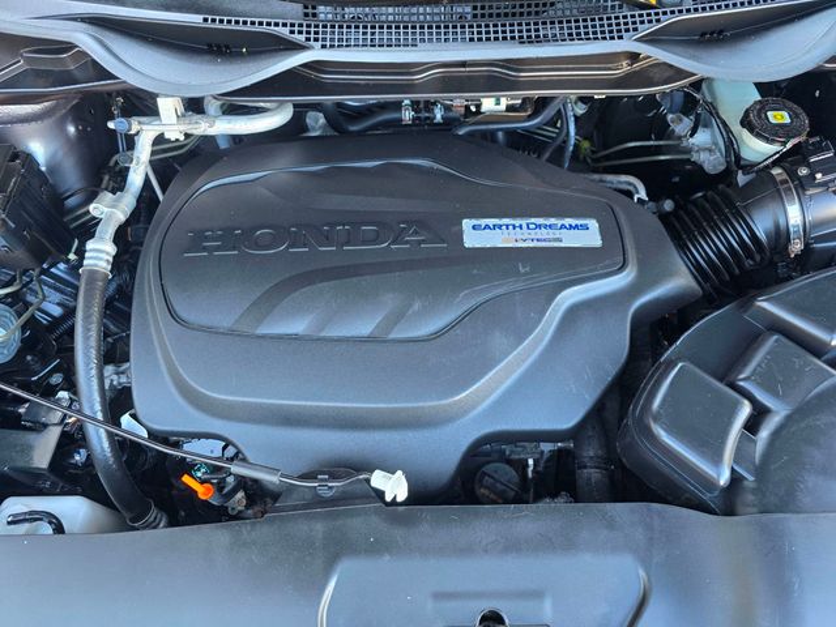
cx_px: 418
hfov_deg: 73.9
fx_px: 555
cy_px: 314
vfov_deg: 58.9
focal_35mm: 23
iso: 320
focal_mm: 6.3
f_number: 1.7
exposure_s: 1/120
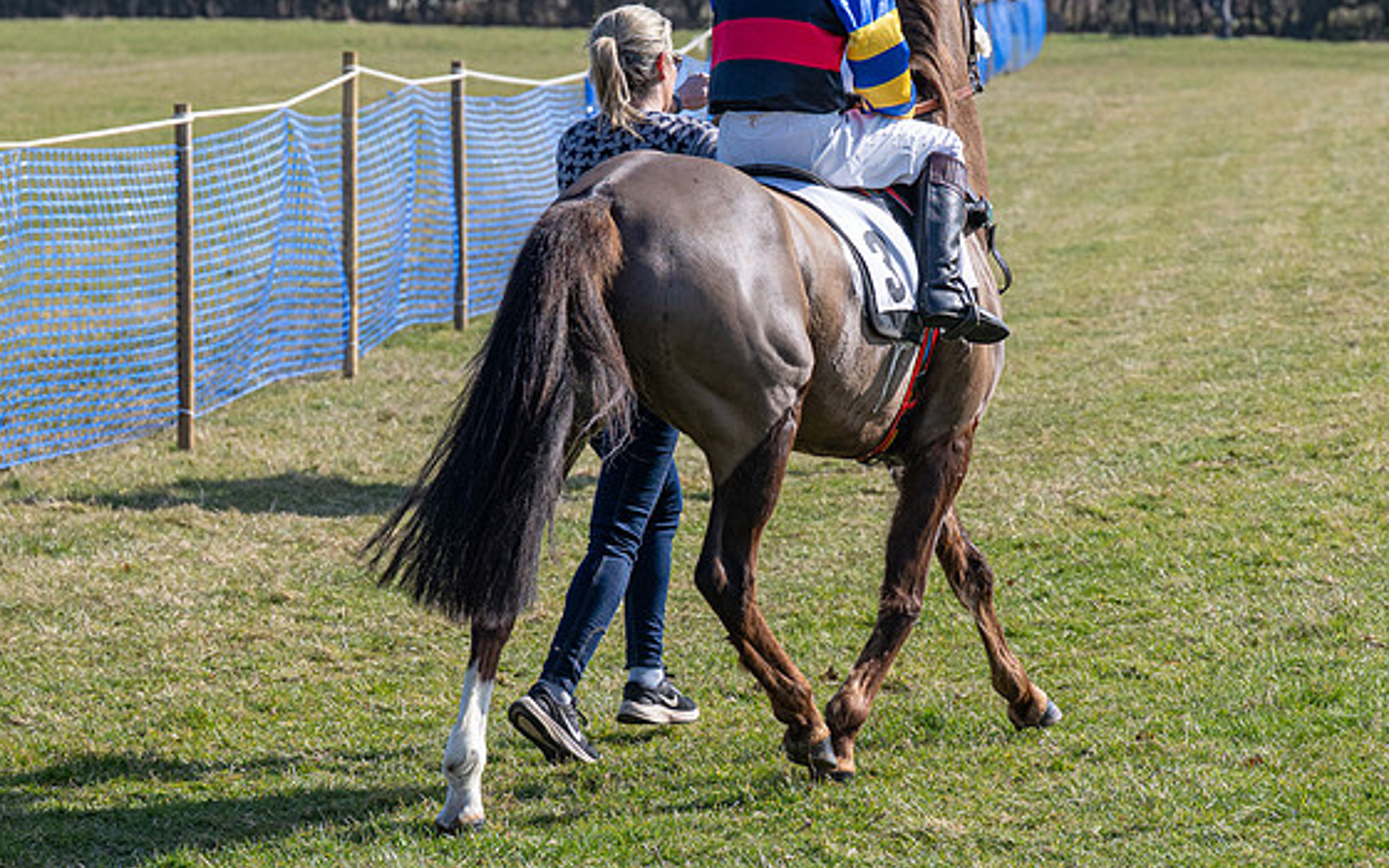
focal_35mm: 209
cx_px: 882
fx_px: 7912
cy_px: 220
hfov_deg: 10.0
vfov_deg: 6.3
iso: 200
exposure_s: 1/1250
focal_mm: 93
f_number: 5
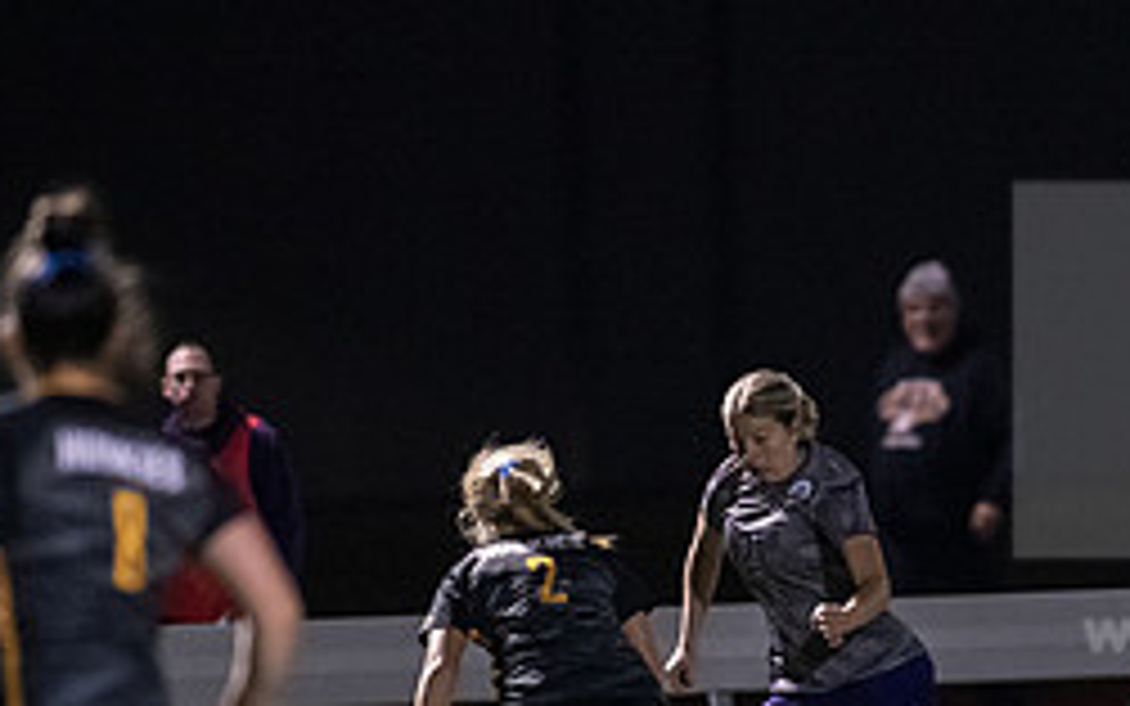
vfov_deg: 1.9
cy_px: 726
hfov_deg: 3.0
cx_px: 878
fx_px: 21747
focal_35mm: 706
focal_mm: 300
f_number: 2.8
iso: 8000
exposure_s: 1/1000
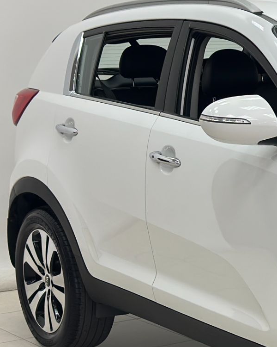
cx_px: 436
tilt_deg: -9.7
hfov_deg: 12.2
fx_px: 1230
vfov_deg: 16.0
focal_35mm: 120
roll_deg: +0.2
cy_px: 232
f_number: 1.78
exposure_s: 1/120
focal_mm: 6.86
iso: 64
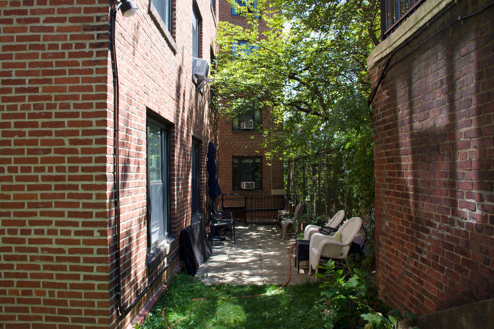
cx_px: 247
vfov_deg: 47.9
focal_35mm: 27
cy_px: 164
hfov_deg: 67.4
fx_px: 370
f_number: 7.1
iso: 200
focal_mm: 18
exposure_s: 1/200
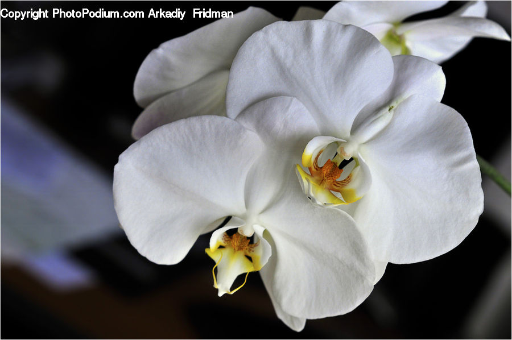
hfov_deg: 16.1
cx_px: 256
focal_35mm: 128
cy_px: 170
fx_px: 1811
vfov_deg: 10.7
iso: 320
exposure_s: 1/100
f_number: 6.3
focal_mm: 85
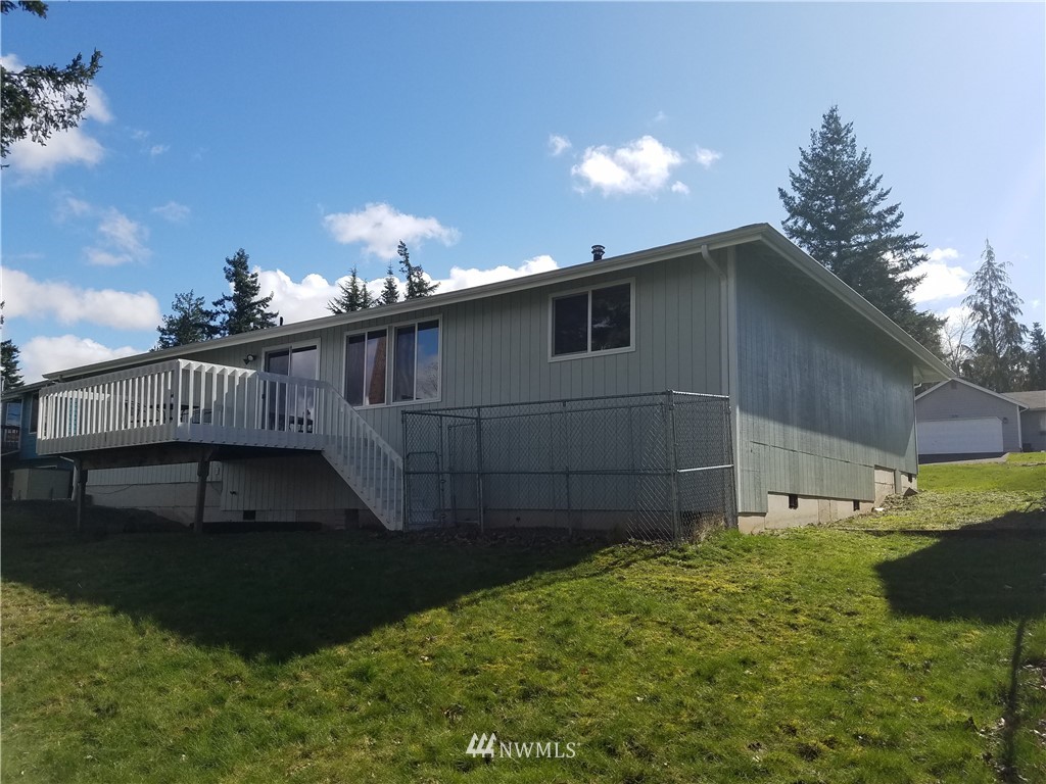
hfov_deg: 67.3
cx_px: 523
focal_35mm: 26
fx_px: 786
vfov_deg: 53.1
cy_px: 392
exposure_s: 1/2896
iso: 50
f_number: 1.7
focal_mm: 4.2
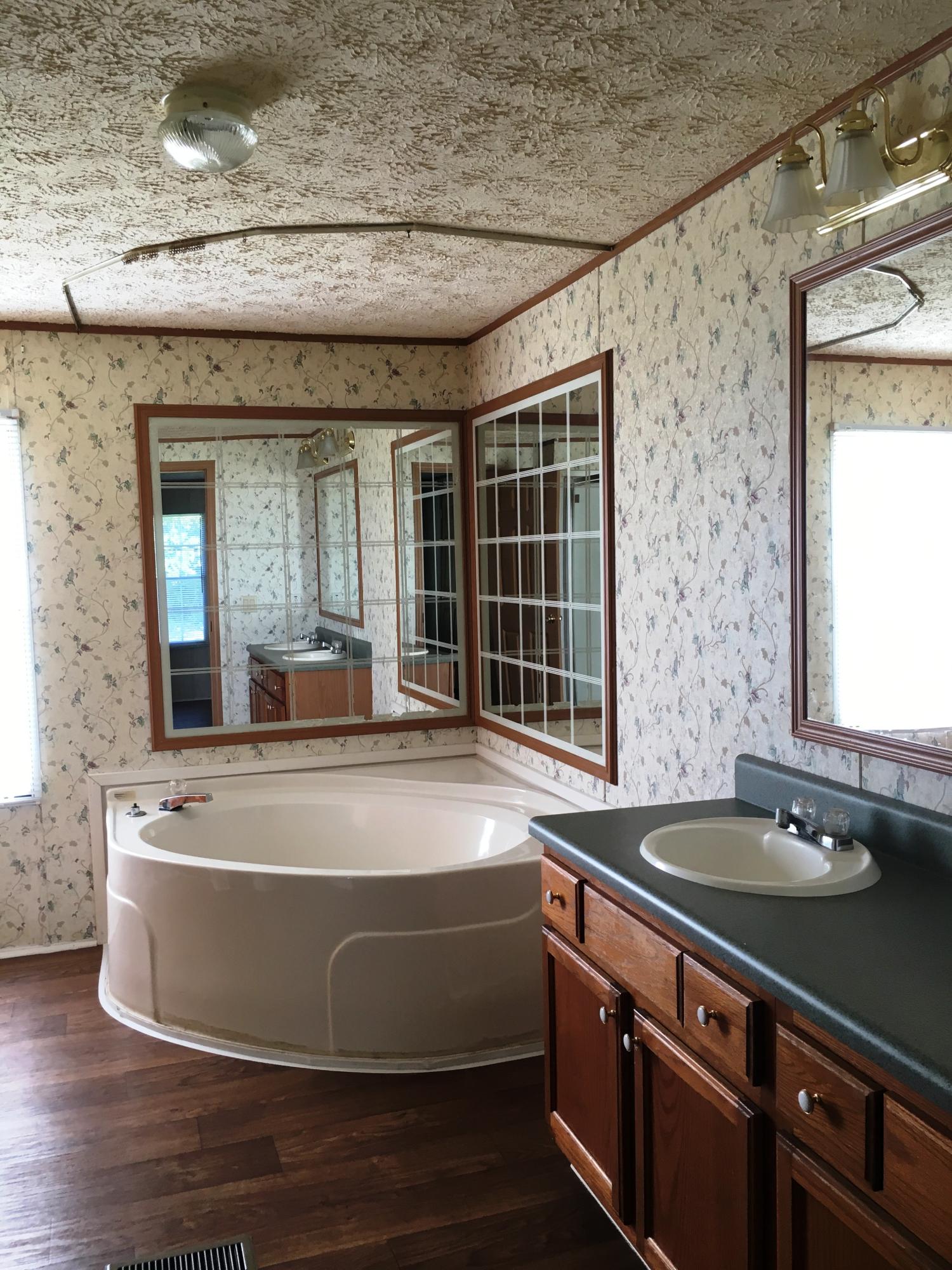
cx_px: 476
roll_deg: +0.6
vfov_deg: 61.7
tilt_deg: -4.5
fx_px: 1063
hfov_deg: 48.2
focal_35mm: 29
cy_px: 635
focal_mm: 4.15
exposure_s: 1/30
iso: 25
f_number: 2.2
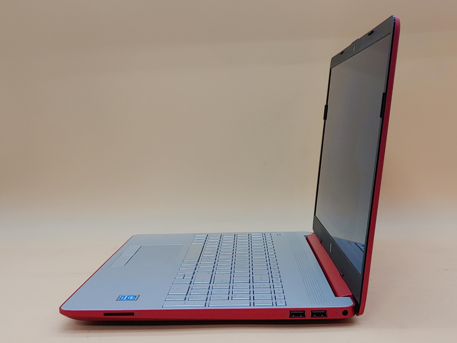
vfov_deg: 31.5
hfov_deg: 41.2
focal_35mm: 46
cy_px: 172
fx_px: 607
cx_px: 228
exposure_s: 1/81
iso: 50
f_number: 1.8
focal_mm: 4.36
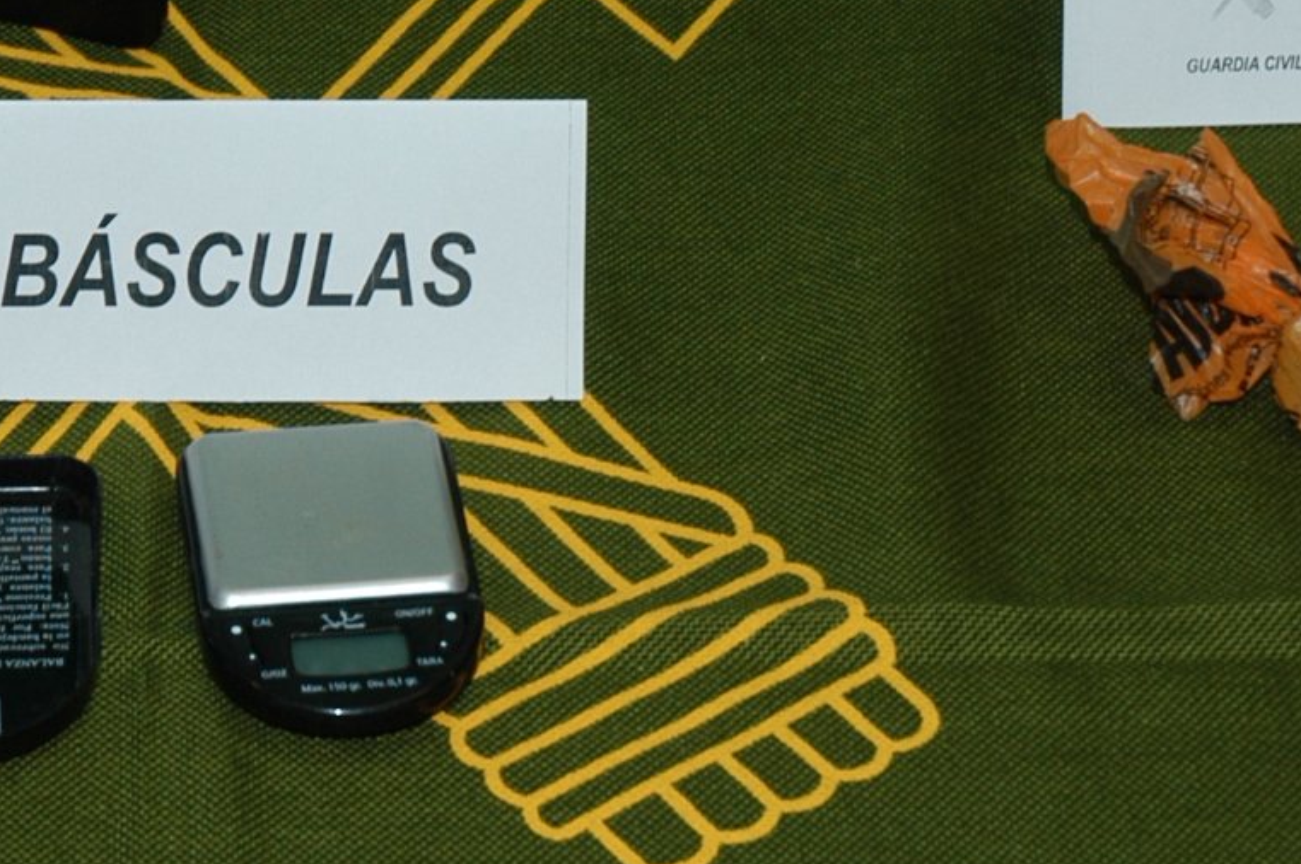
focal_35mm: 194
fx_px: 7002
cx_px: 268
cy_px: -331
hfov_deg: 10.6
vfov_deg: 7.0
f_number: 5
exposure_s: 1/60
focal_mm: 44
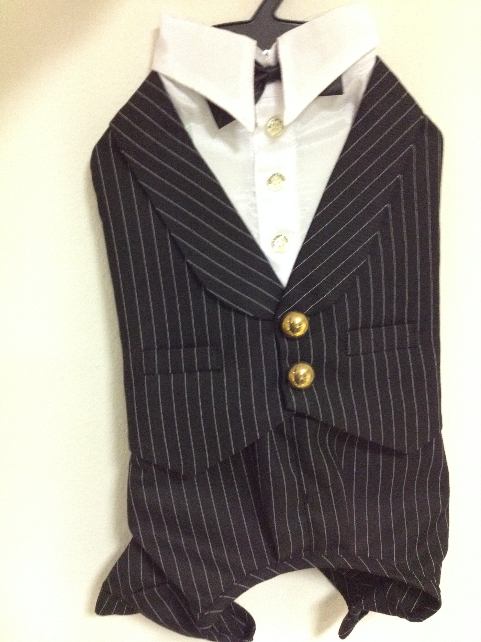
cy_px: 321
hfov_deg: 40.7
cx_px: 240
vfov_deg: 52.6
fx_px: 648
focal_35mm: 35
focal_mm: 4.28
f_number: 2.4
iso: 500
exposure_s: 1/15
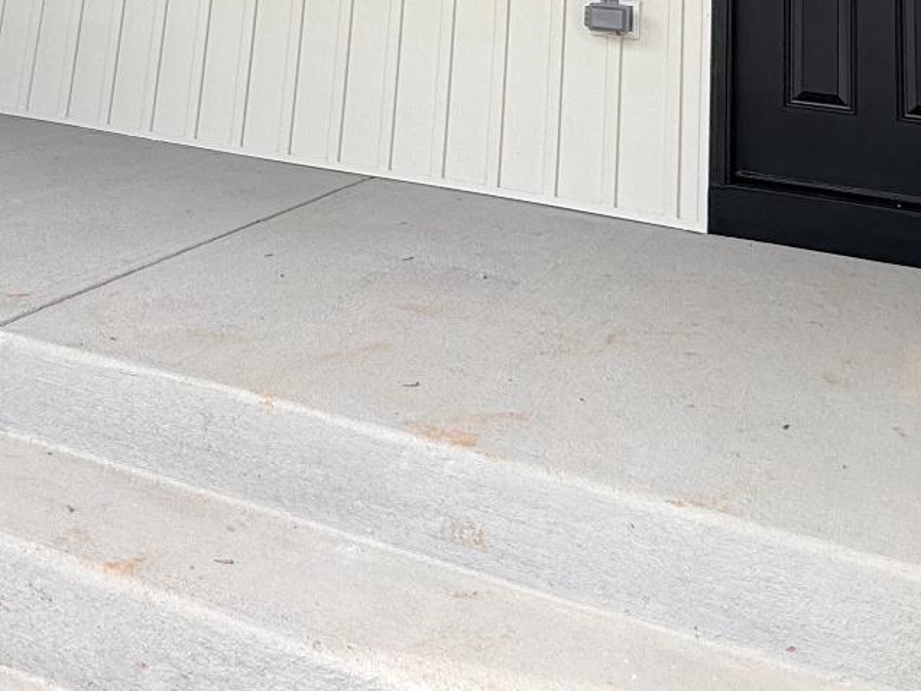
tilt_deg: +15.0
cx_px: 440
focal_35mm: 45
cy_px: -347
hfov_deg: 42.1
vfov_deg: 24.8
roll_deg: -4.7
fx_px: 1198
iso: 50
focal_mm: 2.22
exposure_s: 1/144
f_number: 2.2
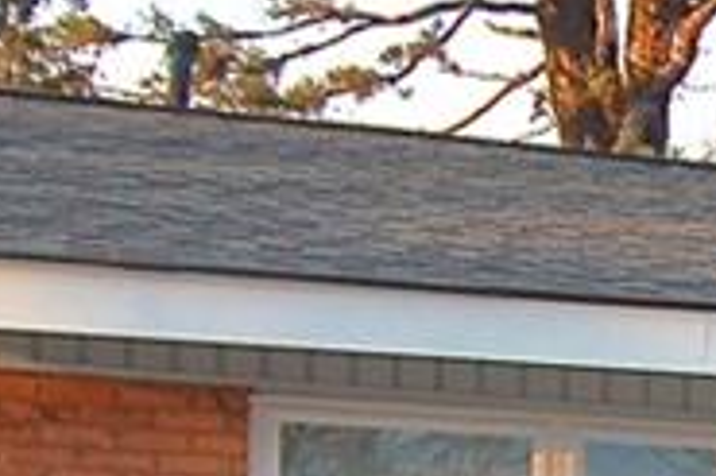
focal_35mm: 166
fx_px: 3299
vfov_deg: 8.0
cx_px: 1455
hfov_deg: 11.2
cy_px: 805
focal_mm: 20
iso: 400
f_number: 8
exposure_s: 1/200
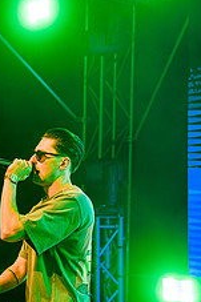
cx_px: 31
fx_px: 981
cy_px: 227
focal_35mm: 117
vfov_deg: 17.4
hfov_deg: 11.6
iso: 2000
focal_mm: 59
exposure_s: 1/160
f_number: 2.8
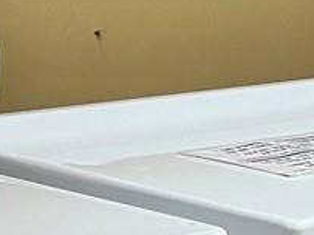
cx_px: 540
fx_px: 1858
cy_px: 176
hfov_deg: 9.3
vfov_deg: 7.2
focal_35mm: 205
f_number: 1.5
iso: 100
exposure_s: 1/60
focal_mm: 5.7
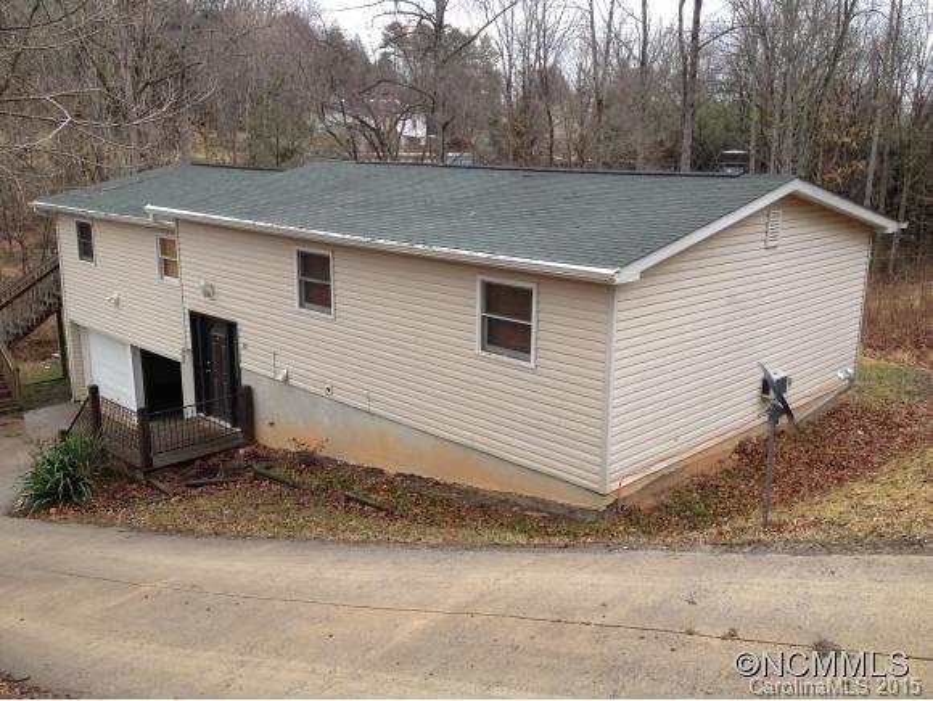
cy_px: 350
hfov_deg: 52.6
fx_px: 944
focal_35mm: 35
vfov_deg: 40.8
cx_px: 466
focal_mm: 4.28
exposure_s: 1/381
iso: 50
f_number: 2.4
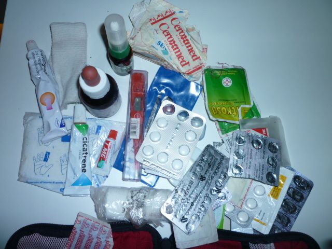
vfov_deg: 48.2
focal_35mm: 29
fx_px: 278
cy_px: 124
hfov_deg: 61.7
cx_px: 166
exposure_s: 1/60
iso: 100
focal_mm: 5.2
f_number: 3.3
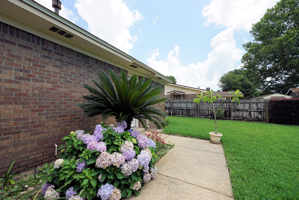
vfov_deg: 77.3
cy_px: 100
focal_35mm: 15
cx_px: 150
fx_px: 125
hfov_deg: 100.4
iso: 100
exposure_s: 1/200
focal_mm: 10
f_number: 7.1
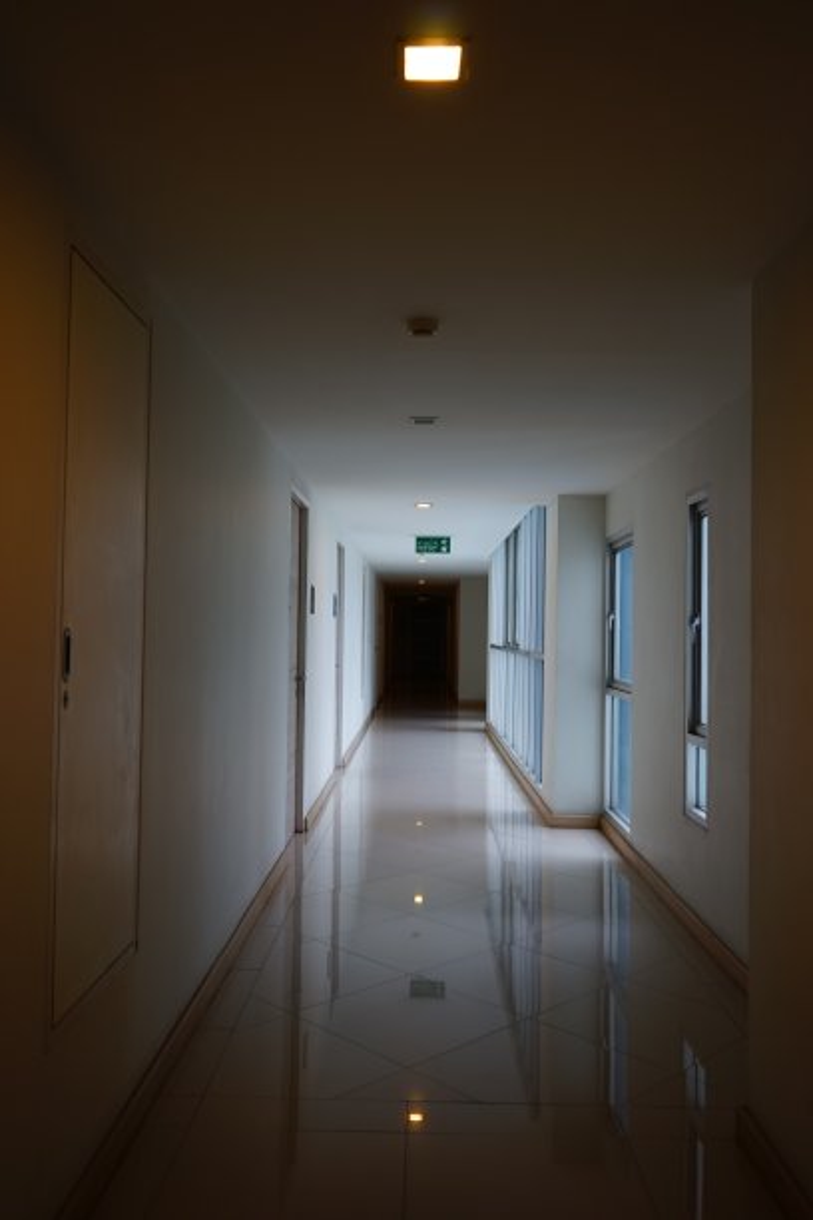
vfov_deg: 63.7
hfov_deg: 45.0
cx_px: 406
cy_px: 610
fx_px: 982
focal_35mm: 29
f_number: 4
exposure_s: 1/60
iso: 640
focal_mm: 29
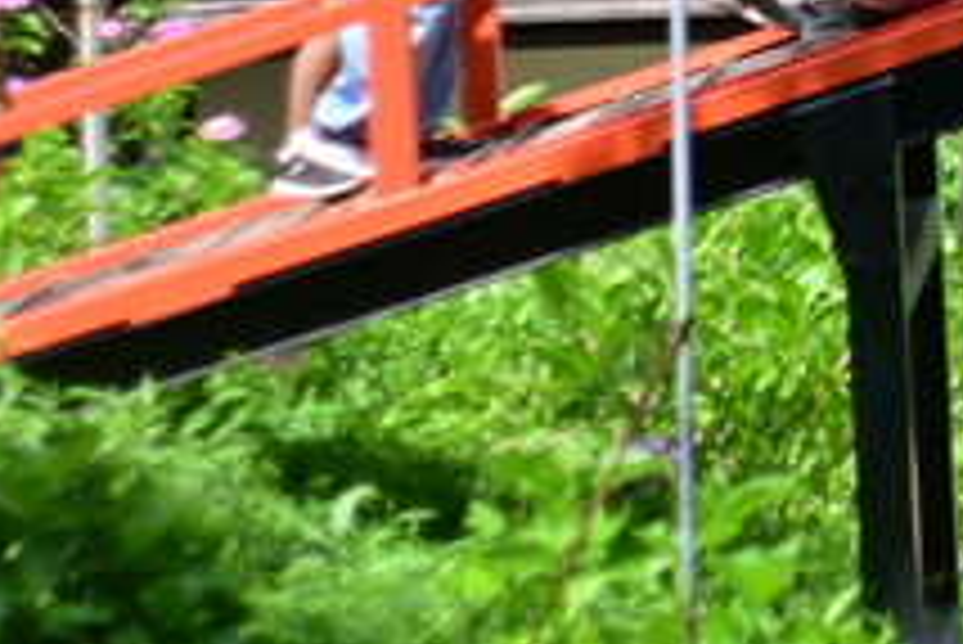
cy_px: -205
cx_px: 1130
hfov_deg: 11.1
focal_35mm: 182
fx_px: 4872
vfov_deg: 7.5
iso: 160
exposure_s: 1/4000
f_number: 2
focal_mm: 50
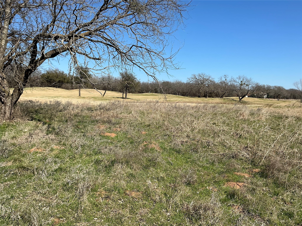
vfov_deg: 49.7
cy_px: 113
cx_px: 151
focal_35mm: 28
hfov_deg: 63.4
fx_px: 244
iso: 25
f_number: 1.8
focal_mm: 3
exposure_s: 1/2141
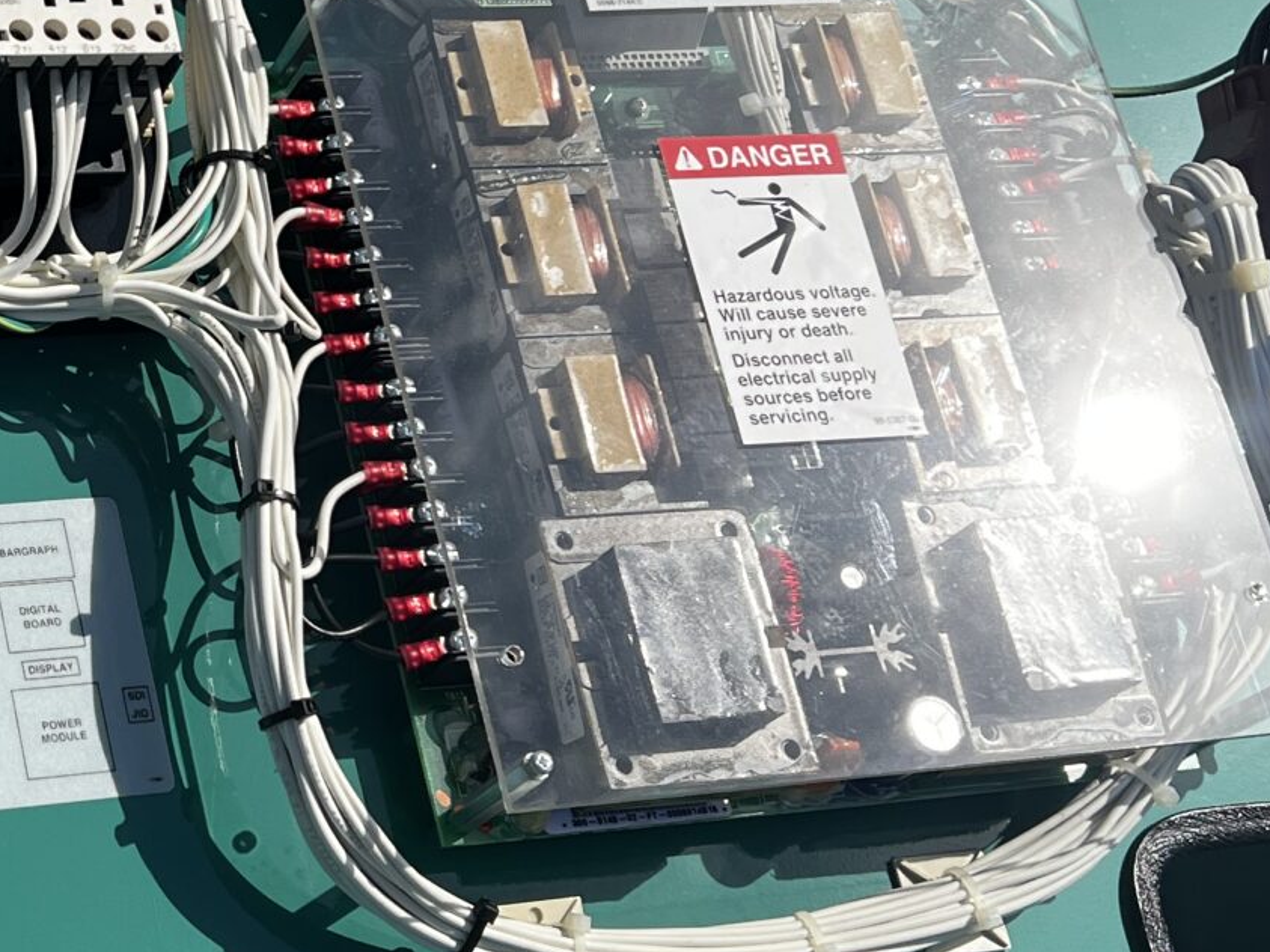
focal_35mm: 79
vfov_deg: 18.6
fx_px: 2898
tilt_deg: -68.2
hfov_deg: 23.7
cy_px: 340
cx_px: 21
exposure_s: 1/9434
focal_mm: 5.7
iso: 50
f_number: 1.5
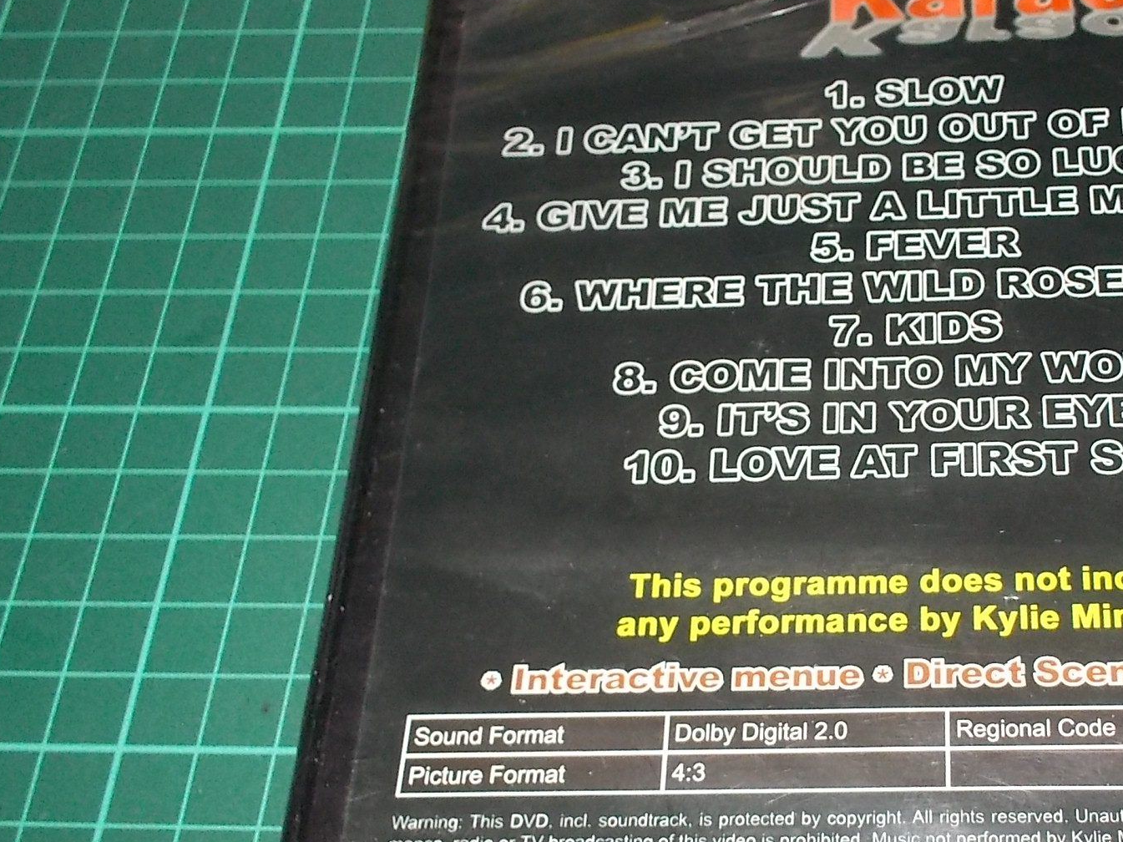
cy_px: 485
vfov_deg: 29.6
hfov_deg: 37.7
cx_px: 873
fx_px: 1589
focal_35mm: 49
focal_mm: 4.1
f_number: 3.3
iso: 200
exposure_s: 1/30
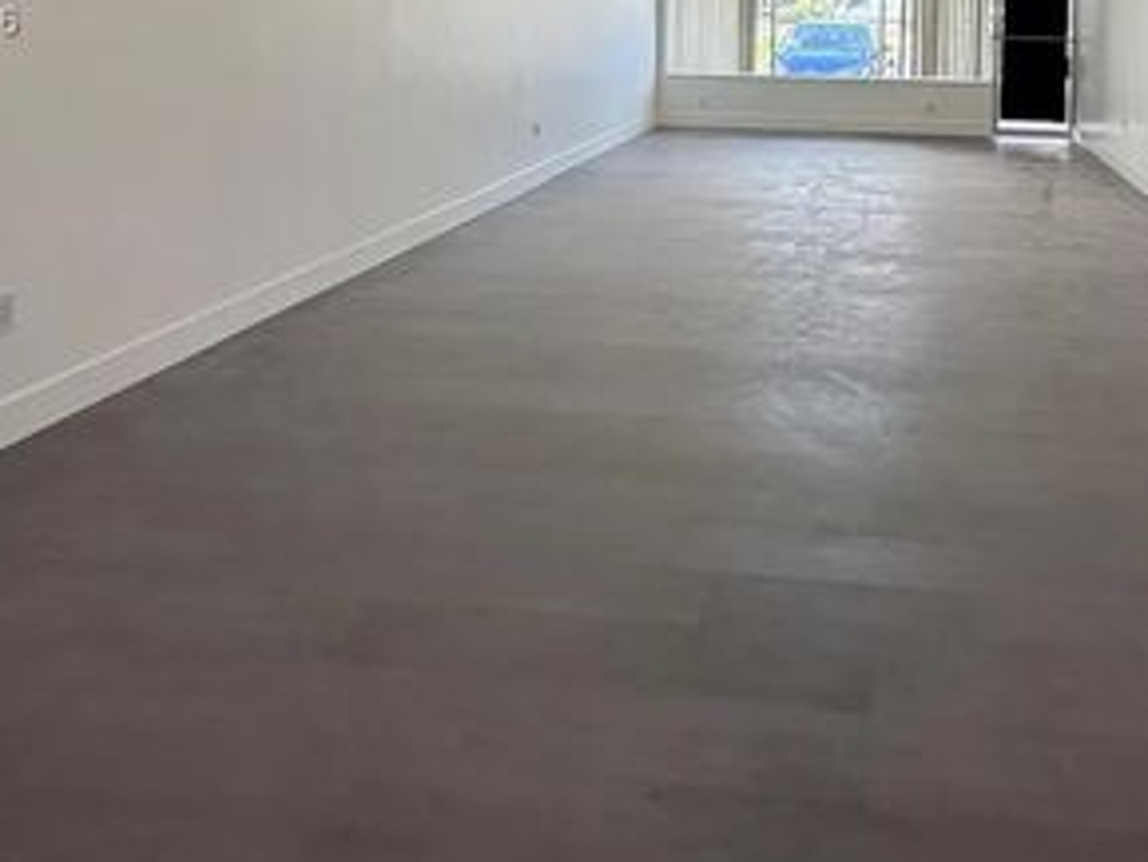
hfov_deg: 56.7
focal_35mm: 31
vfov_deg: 40.5
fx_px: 1029
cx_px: 794
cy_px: 24
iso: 64
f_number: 2.2
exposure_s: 1/135
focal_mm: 2.22
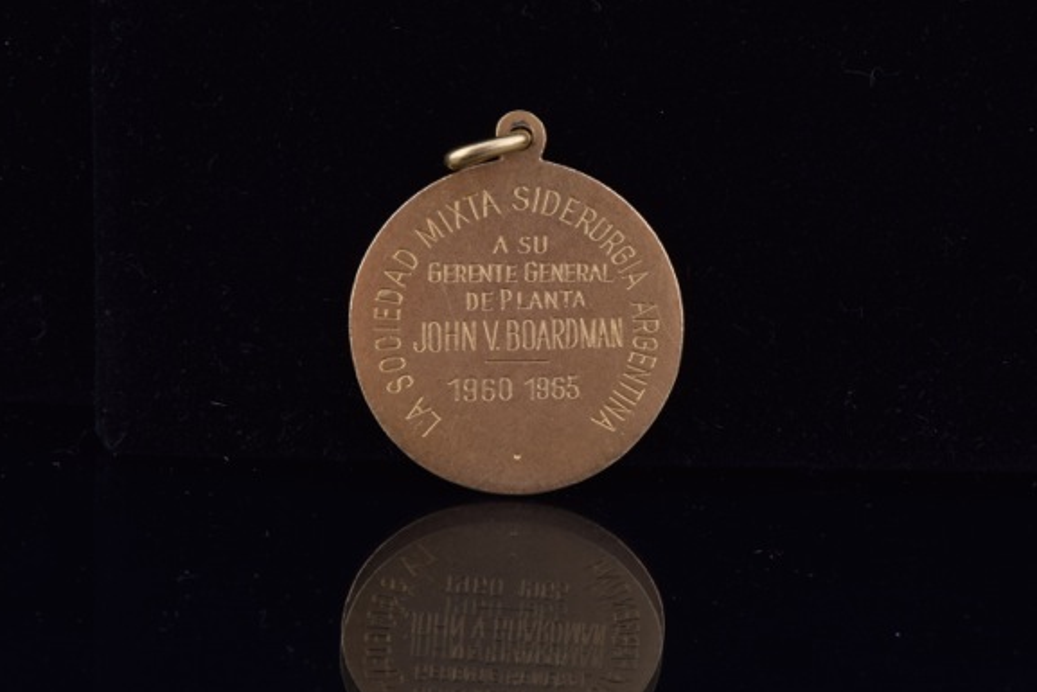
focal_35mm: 92
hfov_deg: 22.2
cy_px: 348
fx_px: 2638
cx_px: 496
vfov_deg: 14.9
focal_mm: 55
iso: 100
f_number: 25
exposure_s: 1/100
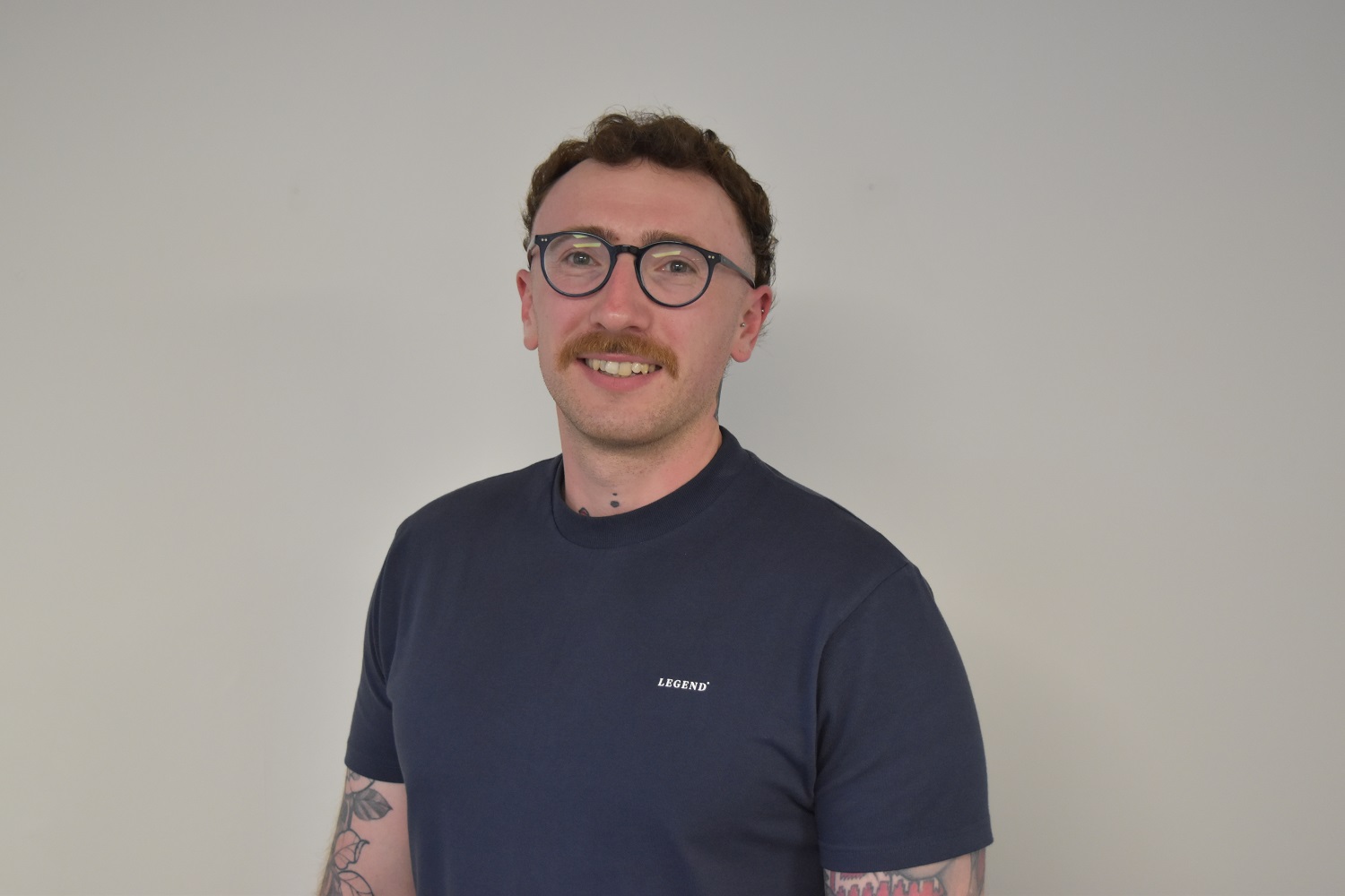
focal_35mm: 51
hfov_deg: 38.9
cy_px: 448
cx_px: 672
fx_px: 1905
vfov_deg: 26.5
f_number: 4.5
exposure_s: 1/60
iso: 1600
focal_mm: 34
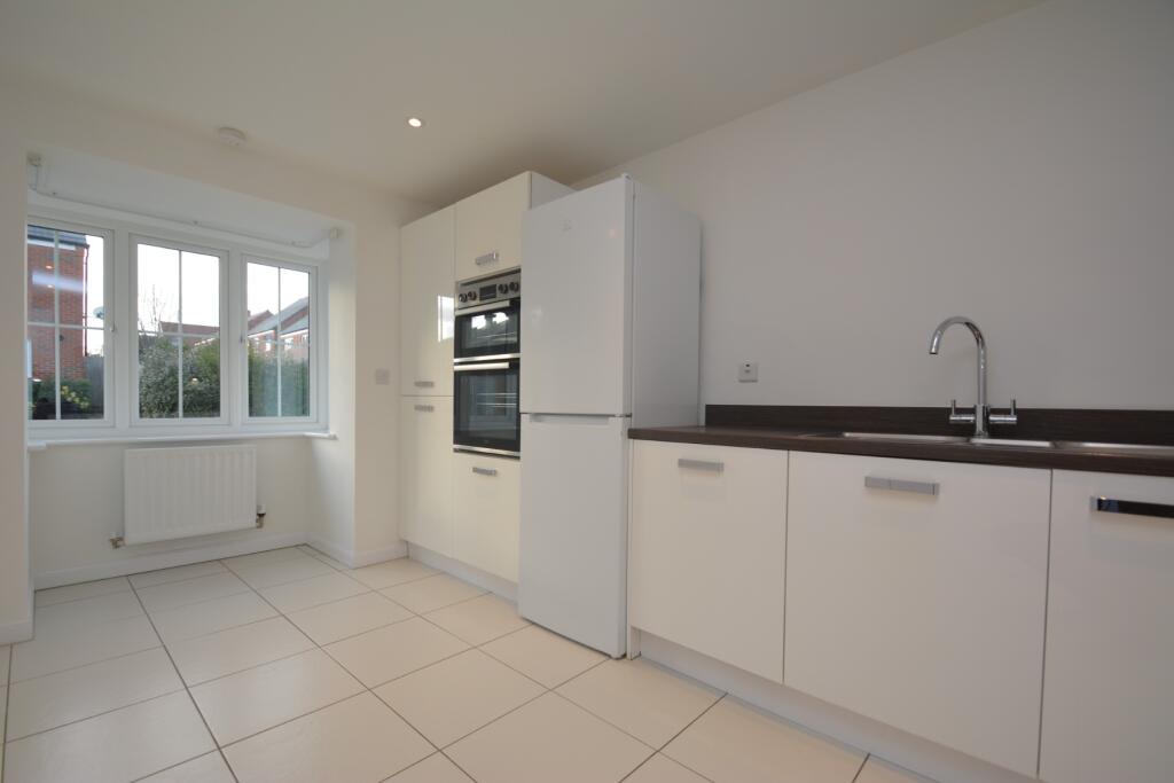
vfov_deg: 77.3
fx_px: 489
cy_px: 392
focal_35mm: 15
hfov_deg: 100.4
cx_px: 587
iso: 200
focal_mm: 10
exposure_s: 1/100
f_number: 5
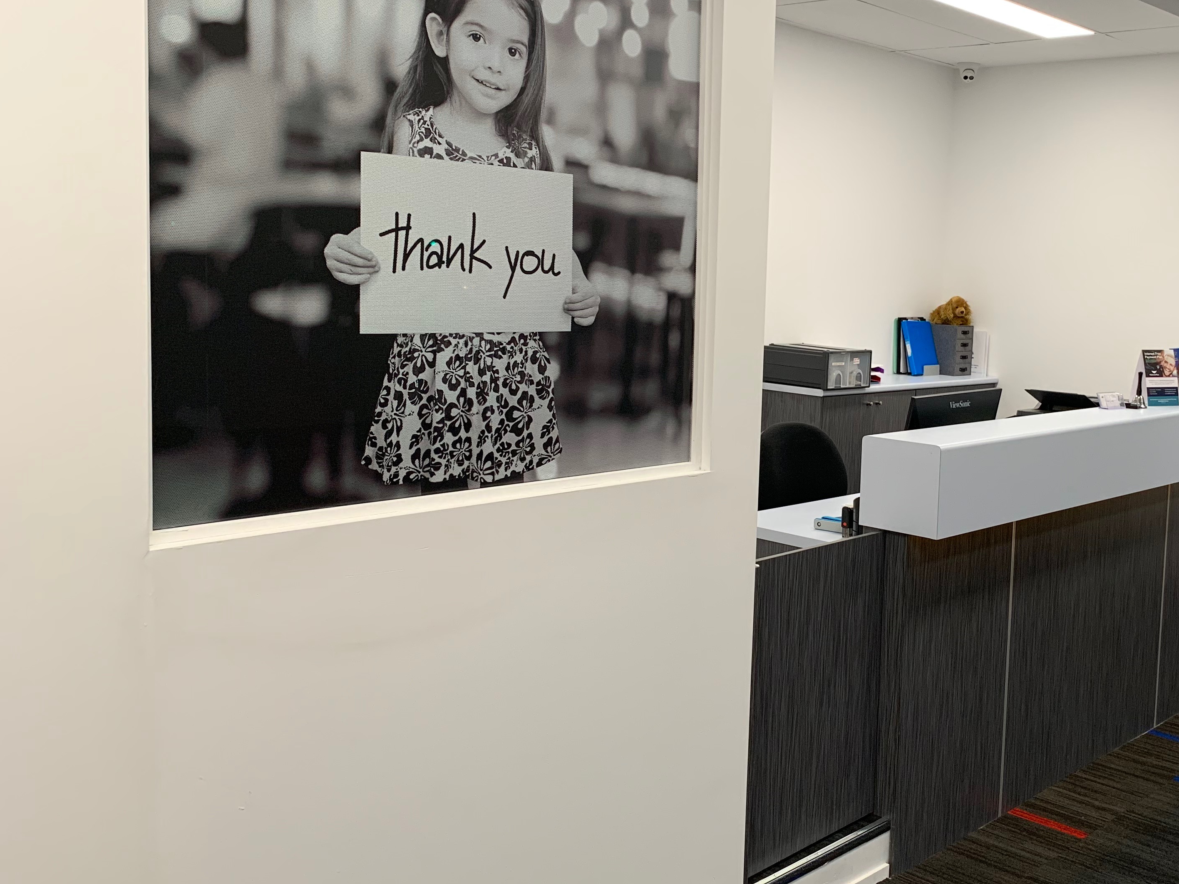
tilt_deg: -6.3
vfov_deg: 38.6
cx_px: 834
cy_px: 396
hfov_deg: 48.8
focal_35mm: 37
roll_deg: -3.1
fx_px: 1260
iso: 100
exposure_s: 1/100
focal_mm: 4.25
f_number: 1.8
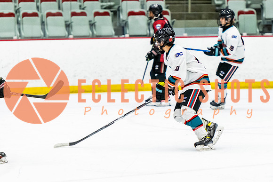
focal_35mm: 245
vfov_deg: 5.6
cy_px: 91
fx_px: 1862
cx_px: 197
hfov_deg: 8.4
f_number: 2.8
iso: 3200
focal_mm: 145
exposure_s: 1/640
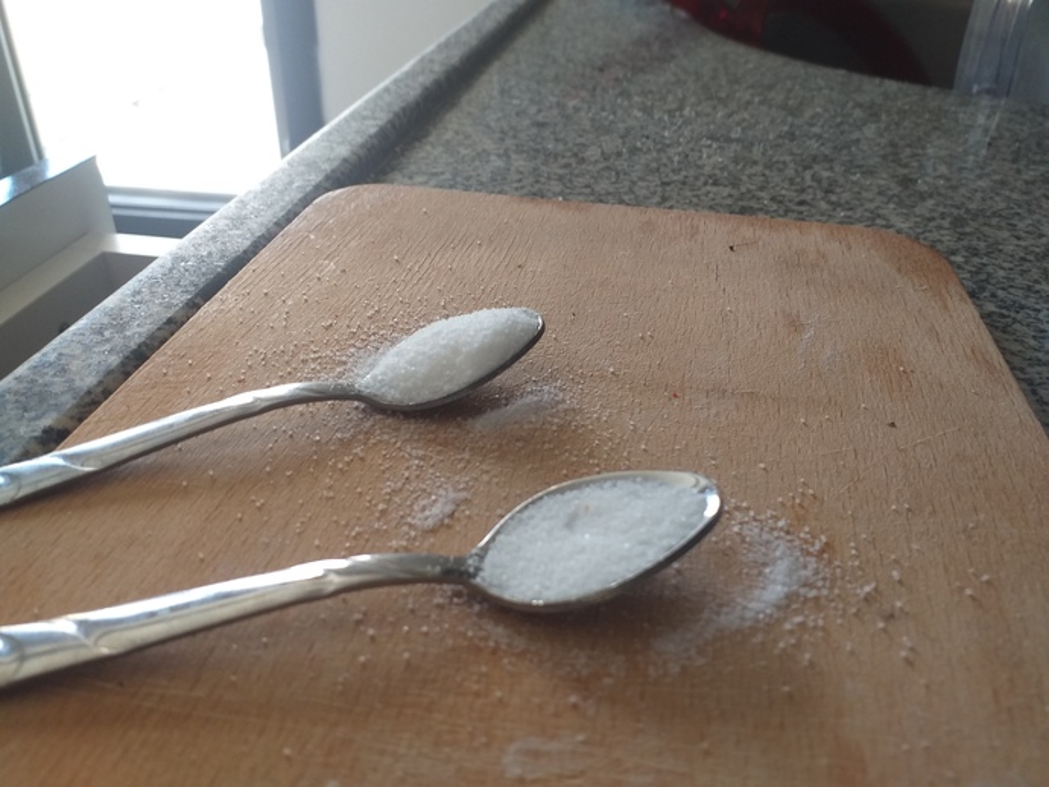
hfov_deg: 65.3
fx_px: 818
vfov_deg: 51.4
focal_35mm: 27
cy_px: 394
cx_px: 524
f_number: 1.9
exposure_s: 1/50
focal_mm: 3.6
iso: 50
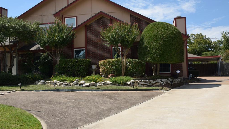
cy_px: 61
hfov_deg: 56.6
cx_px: 114
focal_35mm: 35
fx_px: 213
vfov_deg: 33.7
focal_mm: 22
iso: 100
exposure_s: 1/200
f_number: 10
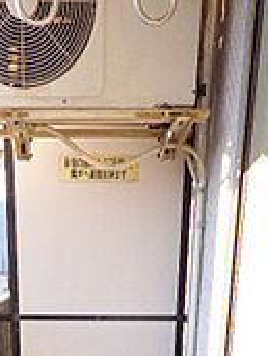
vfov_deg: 27.0
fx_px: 576
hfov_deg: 26.0
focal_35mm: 56
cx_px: 81
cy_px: 498
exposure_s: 1/320
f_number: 4
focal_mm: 3.58
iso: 400
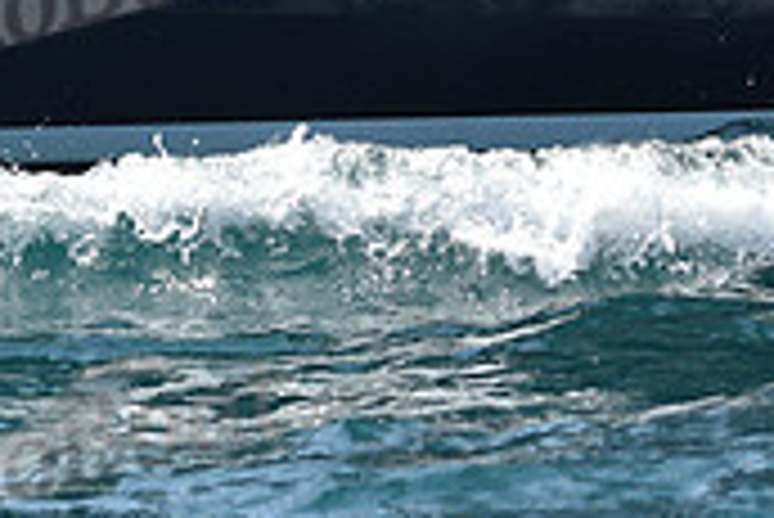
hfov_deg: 8.7
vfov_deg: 5.8
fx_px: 5078
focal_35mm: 236
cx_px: 644
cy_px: -309
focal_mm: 70
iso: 250
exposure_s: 1/1600
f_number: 5
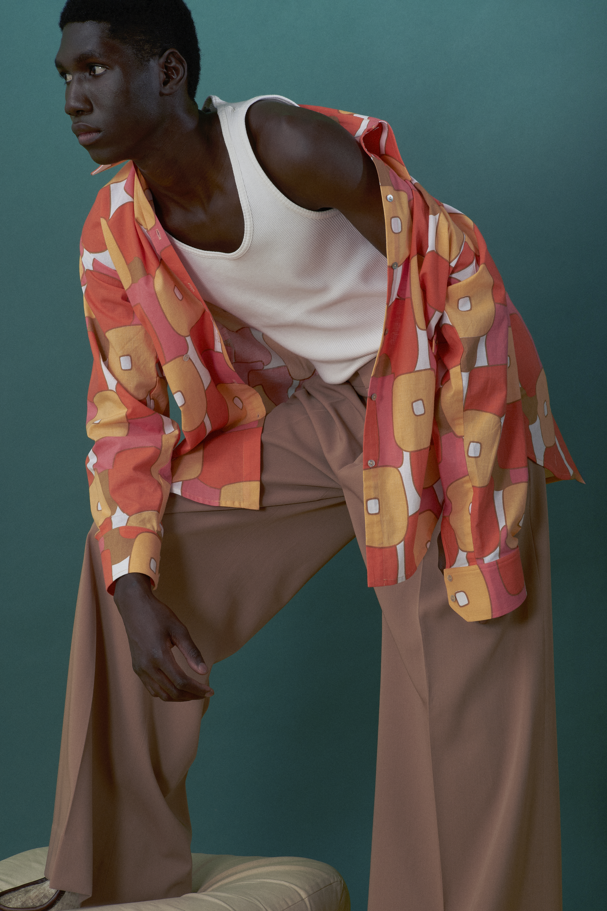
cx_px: 304
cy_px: 456
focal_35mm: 98
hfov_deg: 14.0
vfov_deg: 20.8
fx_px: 2478
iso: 200
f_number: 11
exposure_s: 1/125
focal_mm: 98
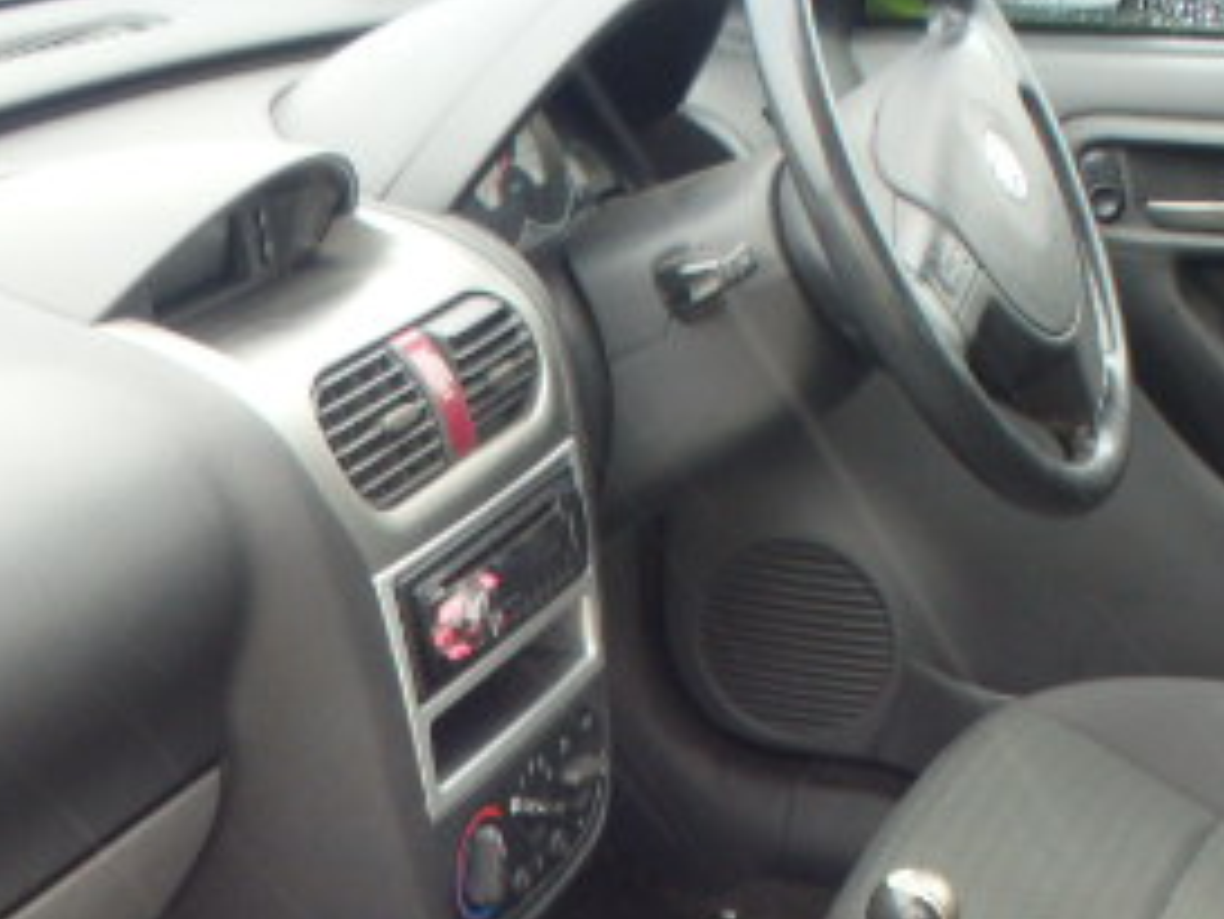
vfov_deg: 19.2
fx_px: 2653
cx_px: 1022
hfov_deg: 25.4
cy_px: 888
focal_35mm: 75
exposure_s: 1/30
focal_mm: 5.7
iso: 250
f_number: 4.2
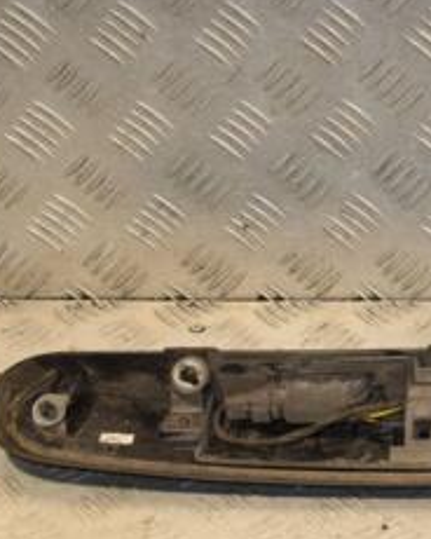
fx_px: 1754
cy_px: 232
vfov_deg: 17.5
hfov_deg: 13.4
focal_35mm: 110
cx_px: 595
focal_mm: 30
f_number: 7.1
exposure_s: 1/200
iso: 800
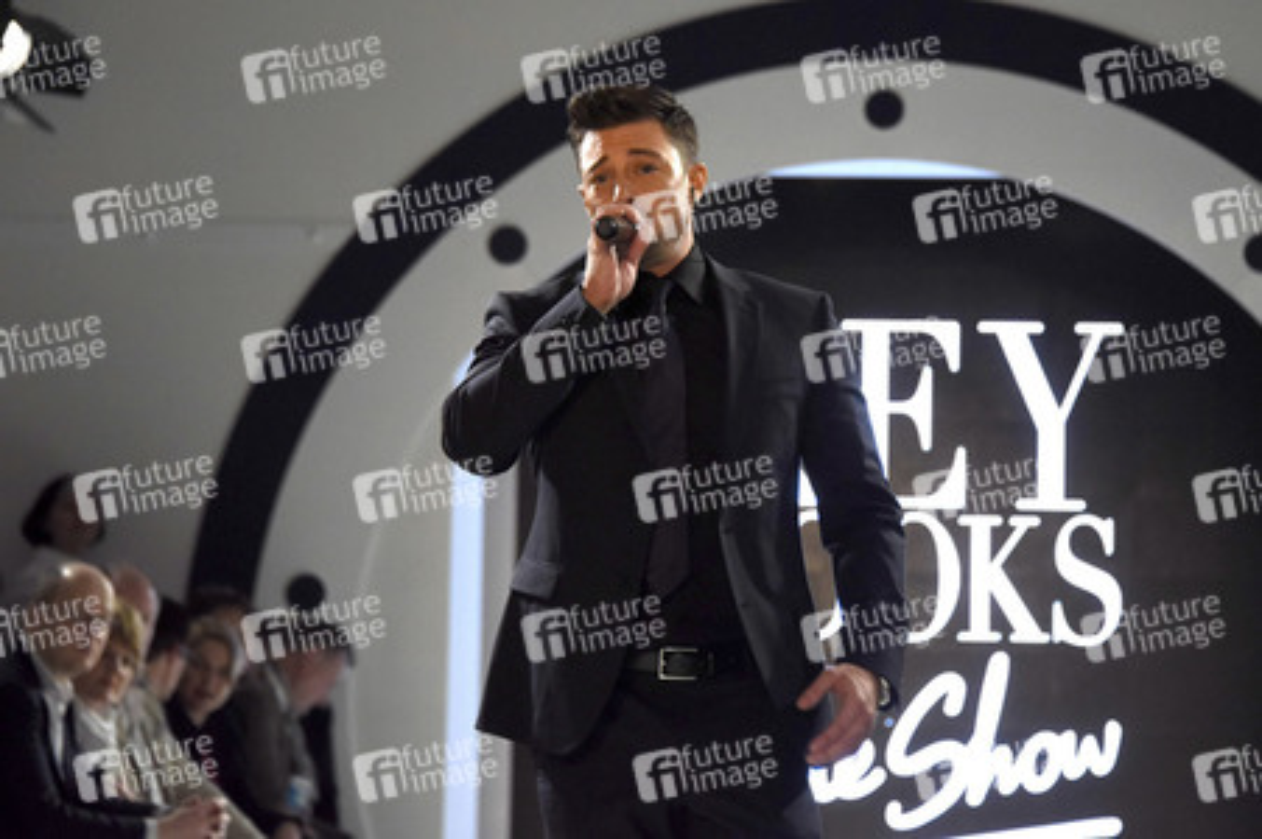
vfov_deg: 9.1
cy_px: 420
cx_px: 631
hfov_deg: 13.7
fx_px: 5254
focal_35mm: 150
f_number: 5.6
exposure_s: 1/200
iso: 4000
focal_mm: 150
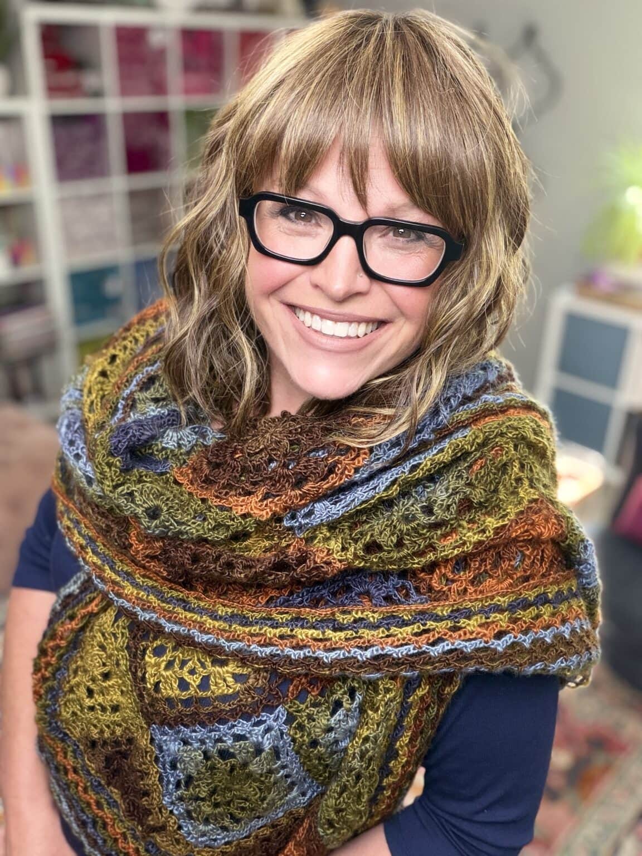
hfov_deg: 46.8
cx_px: 321
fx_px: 742
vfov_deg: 60.0
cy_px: 428
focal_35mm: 30
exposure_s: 1/60
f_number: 1.9
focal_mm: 2.71
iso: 160
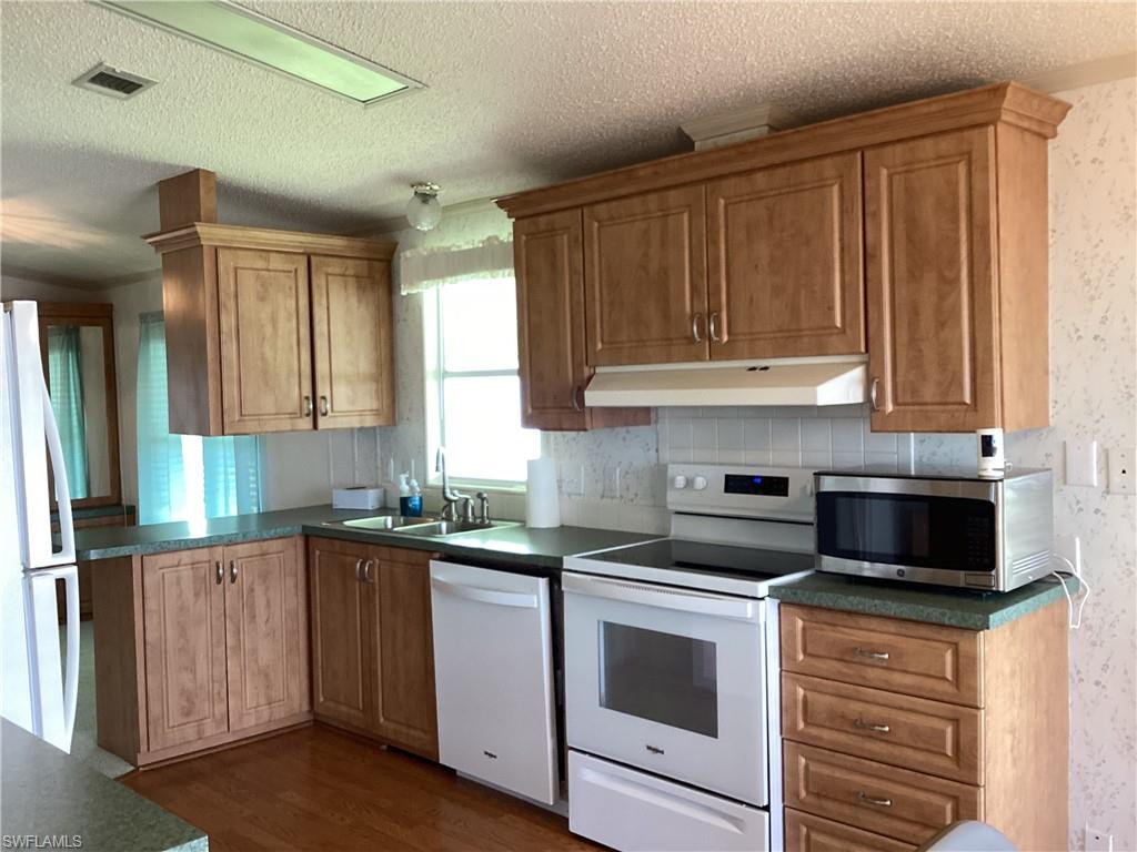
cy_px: 426
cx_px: 568
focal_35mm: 31
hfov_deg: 58.4
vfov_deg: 45.4
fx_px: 1018
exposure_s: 1/60
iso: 100
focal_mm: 3.3
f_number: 2.4
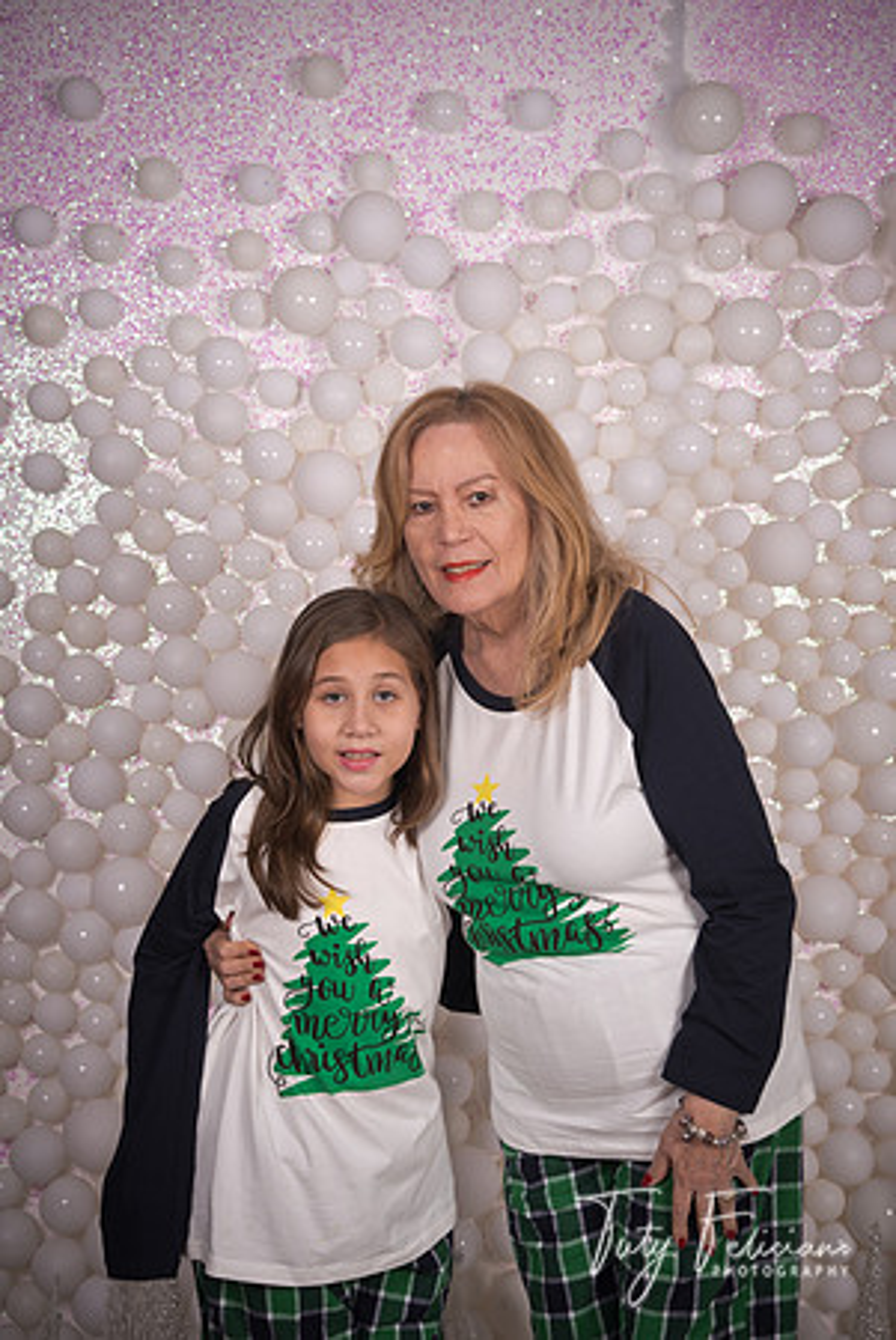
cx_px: 448
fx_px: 2421
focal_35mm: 65
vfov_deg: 30.9
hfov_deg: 21.0
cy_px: 670
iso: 50
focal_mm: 65
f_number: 14
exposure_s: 1/125
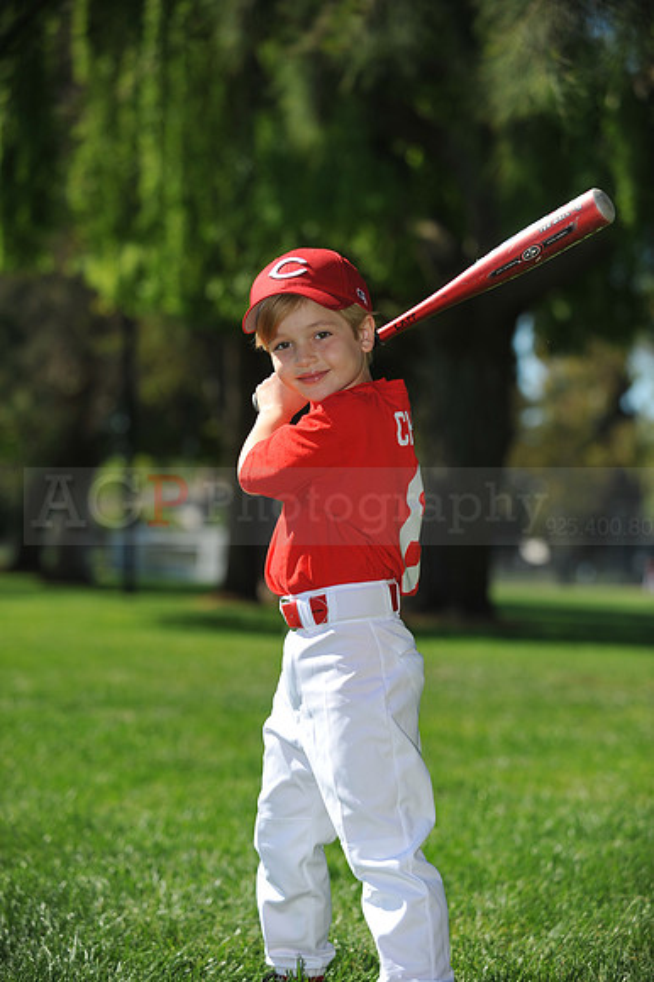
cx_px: 327
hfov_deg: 13.7
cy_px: 491
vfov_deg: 20.4
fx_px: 2728
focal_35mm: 100
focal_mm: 100
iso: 200
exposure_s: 1/2000
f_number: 4
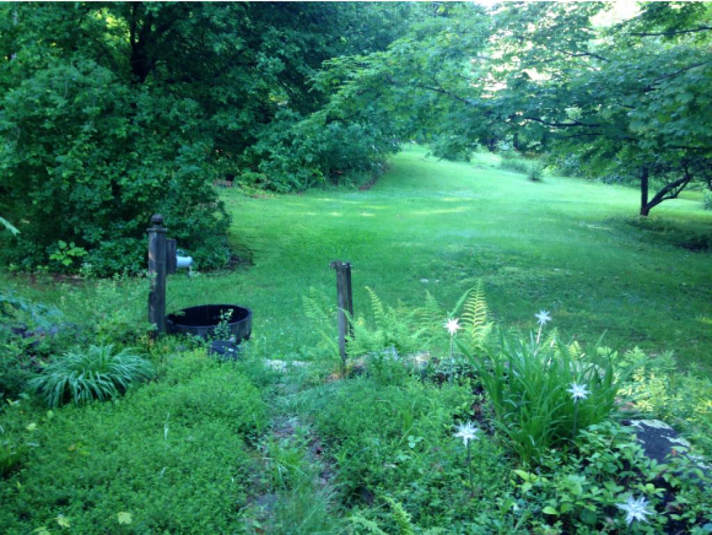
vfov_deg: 43.0
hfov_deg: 55.3
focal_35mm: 33
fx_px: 679
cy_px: 268
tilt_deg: -13.2
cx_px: 356
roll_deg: +1.5
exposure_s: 1/20
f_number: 2.4
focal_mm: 4.12
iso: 50
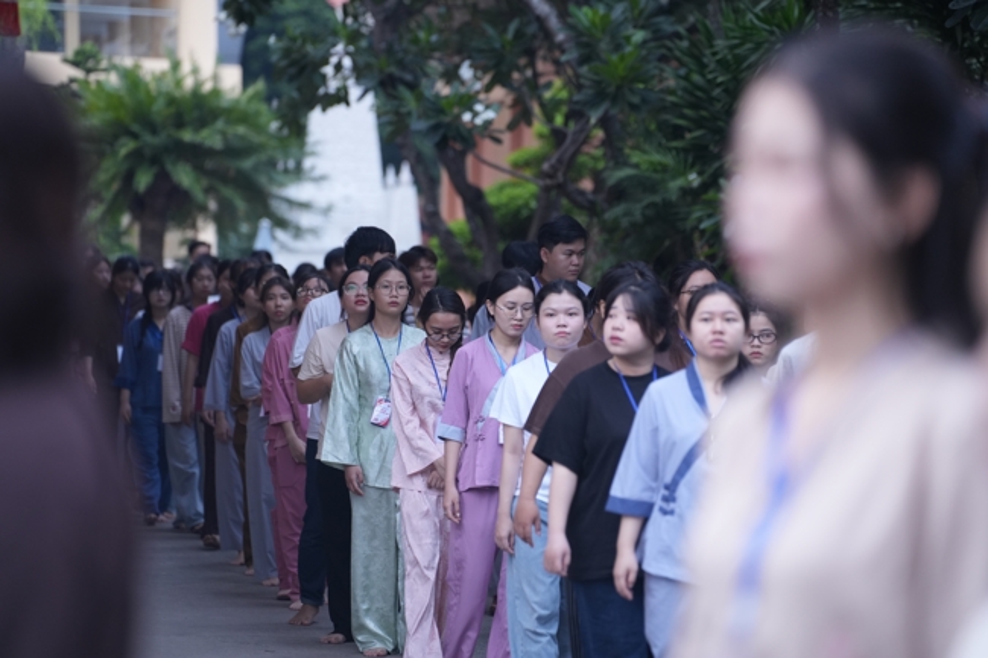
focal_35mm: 150
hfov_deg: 13.7
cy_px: 329
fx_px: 4115
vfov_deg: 9.1
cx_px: 494
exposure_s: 1/320
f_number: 3.2
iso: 1250
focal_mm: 150
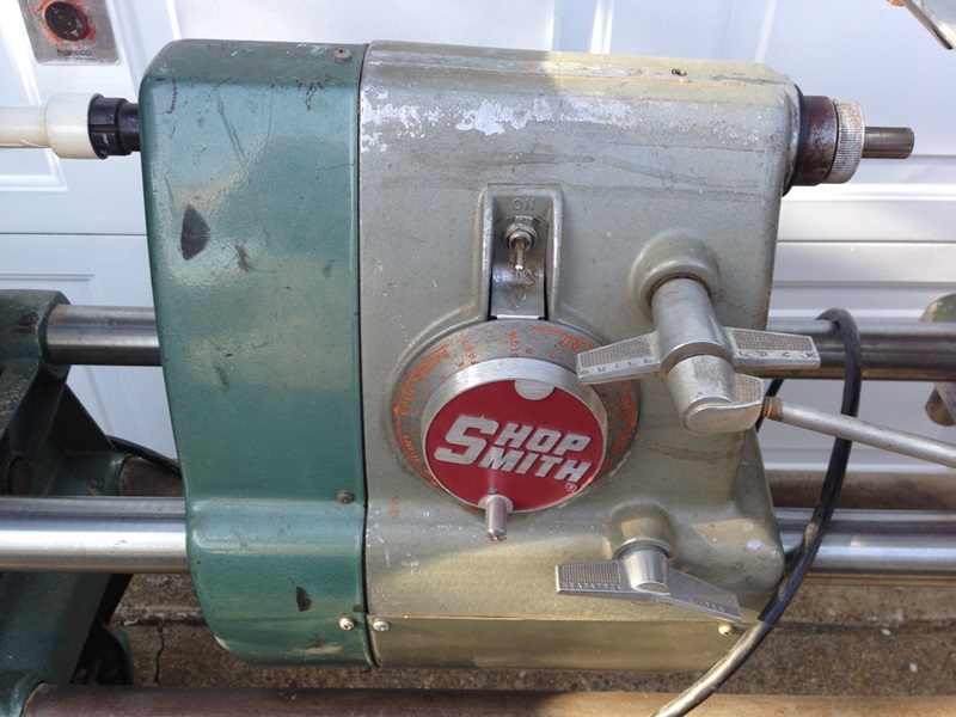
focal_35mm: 33
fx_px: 911
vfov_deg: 42.9
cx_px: 478
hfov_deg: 55.4
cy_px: 358
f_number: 2.4
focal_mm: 4.12
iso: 50
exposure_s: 1/146
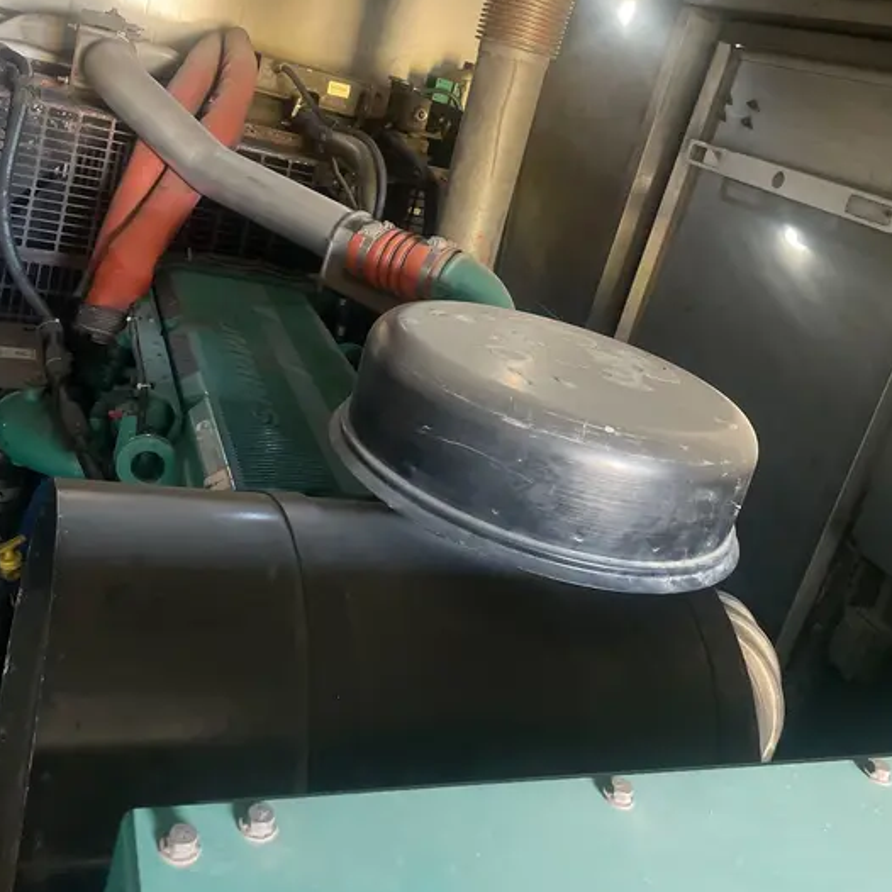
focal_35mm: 32
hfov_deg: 51.1
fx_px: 933
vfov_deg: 50.3
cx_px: 439
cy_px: 306
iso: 800
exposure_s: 1/30
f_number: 1.6
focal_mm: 4.2
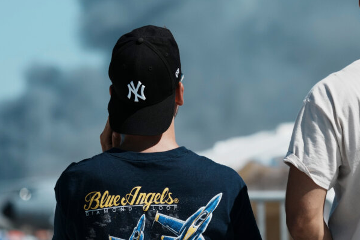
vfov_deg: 3.8
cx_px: 217
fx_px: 3611
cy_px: 55
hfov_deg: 5.7
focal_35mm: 361
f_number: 6.3
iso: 500
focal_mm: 200
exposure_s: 1/4000
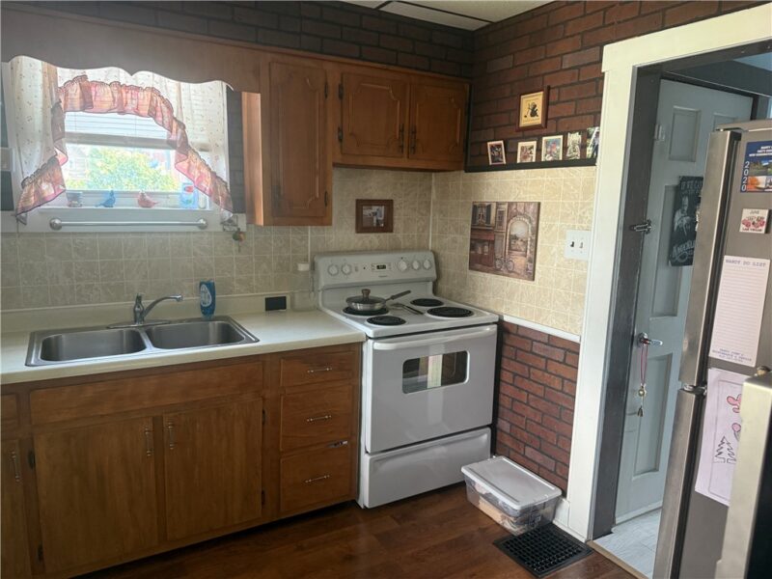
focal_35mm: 24
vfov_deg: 56.8
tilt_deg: -9.1
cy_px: 290
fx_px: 535
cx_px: 386
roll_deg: -1.7
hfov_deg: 71.6
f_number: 1.78
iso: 400
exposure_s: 1/60
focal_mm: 6.76
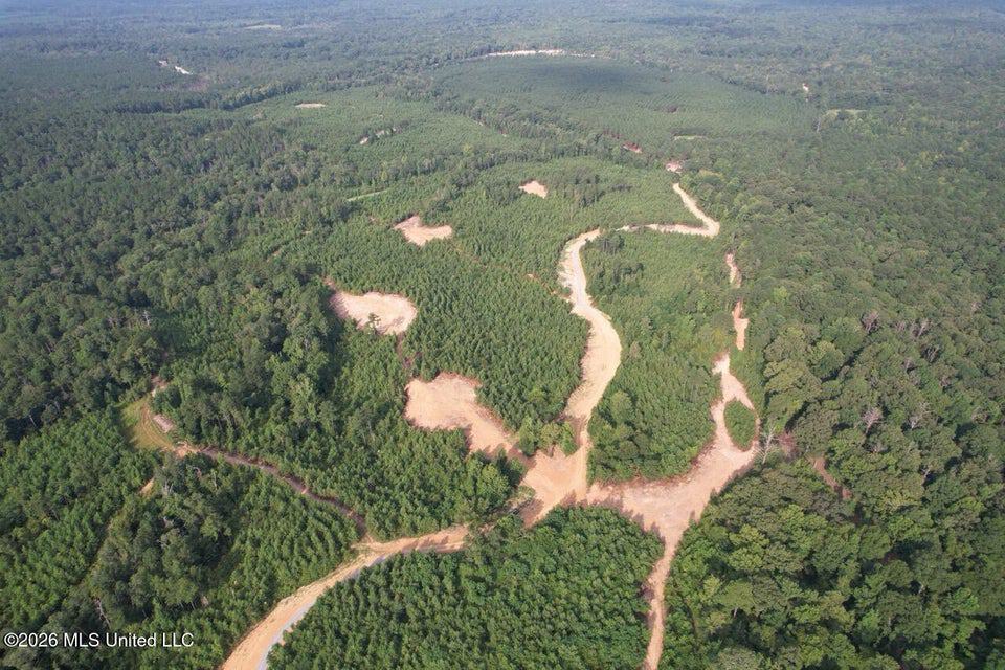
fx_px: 614
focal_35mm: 22
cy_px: 335
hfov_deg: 78.6
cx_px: 502
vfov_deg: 57.2
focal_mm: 8.38
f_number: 2.8
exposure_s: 1/1000
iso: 100
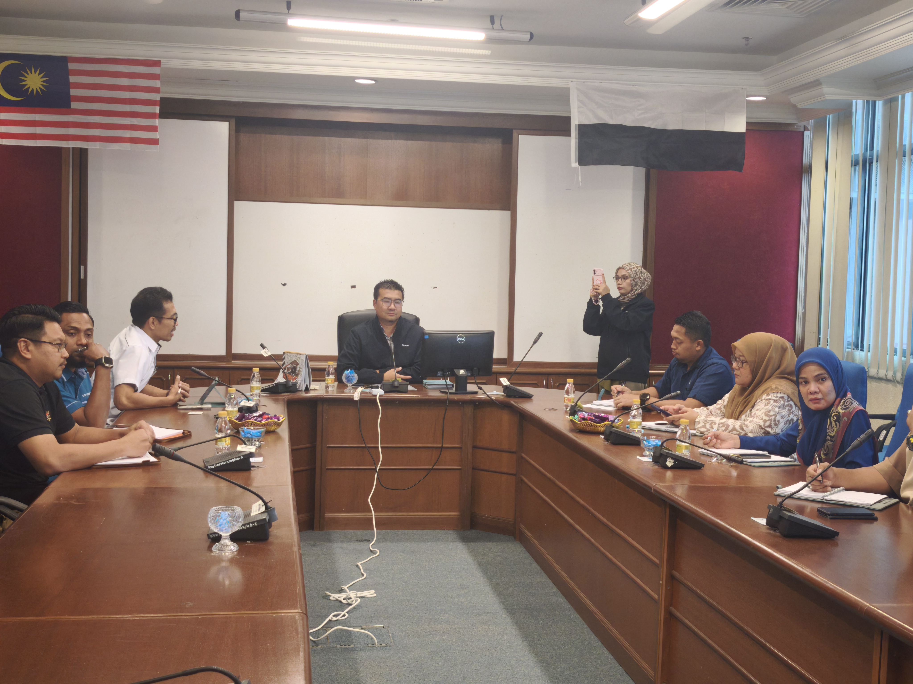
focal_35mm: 46
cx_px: 456
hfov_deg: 41.2
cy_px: 342
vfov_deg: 31.5
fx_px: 1213
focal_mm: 6.57
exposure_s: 1/50
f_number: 1.6
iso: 200
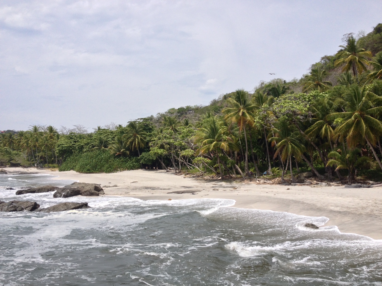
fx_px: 386
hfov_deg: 52.6
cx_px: 191
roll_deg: -2.0
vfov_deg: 40.7
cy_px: 143
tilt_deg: +0.6
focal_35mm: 35
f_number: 2.4
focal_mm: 4.28
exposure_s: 1/2208
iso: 50
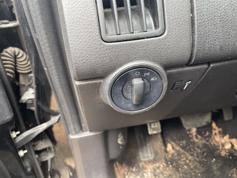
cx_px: 114
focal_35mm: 26
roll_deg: +2.8
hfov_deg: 67.3
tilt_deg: -39.3
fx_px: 178
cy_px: 91
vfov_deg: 53.0
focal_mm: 5.1
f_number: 1.6
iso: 125
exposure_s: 1/121
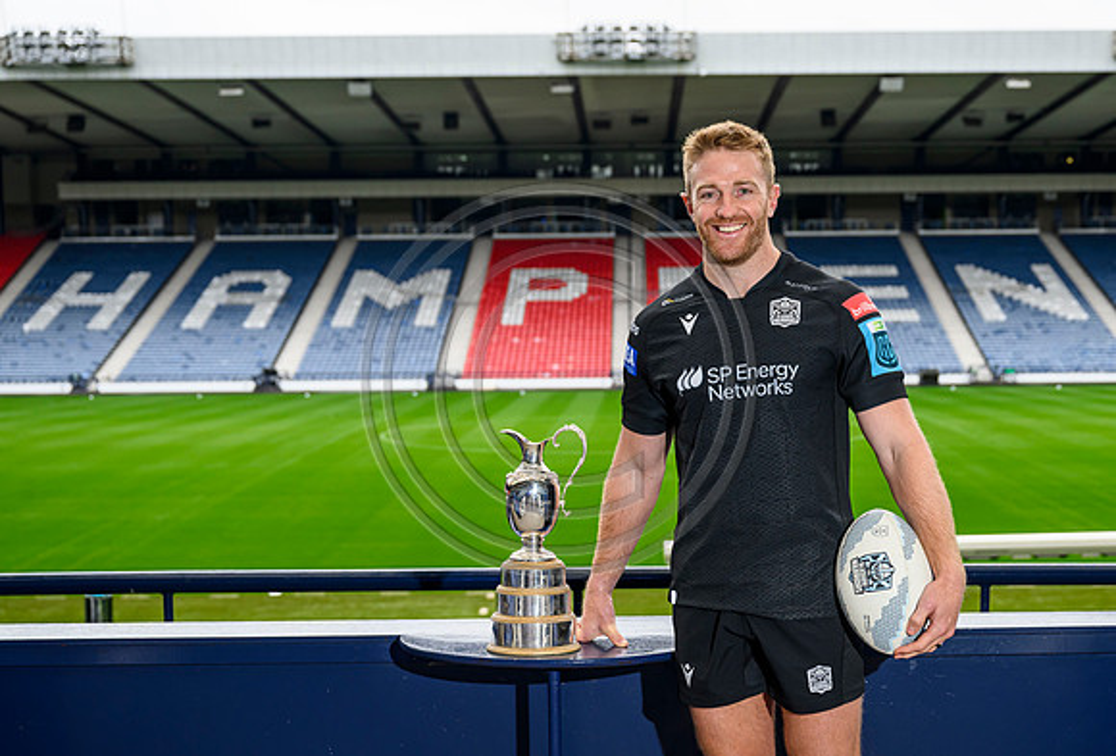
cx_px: 673
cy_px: 437
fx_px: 1738
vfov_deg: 24.5
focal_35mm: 56
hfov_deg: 35.5
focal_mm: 46
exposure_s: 1/160
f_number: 4
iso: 500
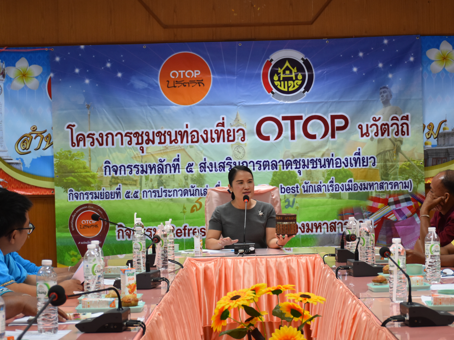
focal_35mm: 80
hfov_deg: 24.5
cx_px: 258
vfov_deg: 18.5
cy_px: 172
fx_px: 1044
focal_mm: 45
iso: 800
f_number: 4.5
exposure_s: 1/60
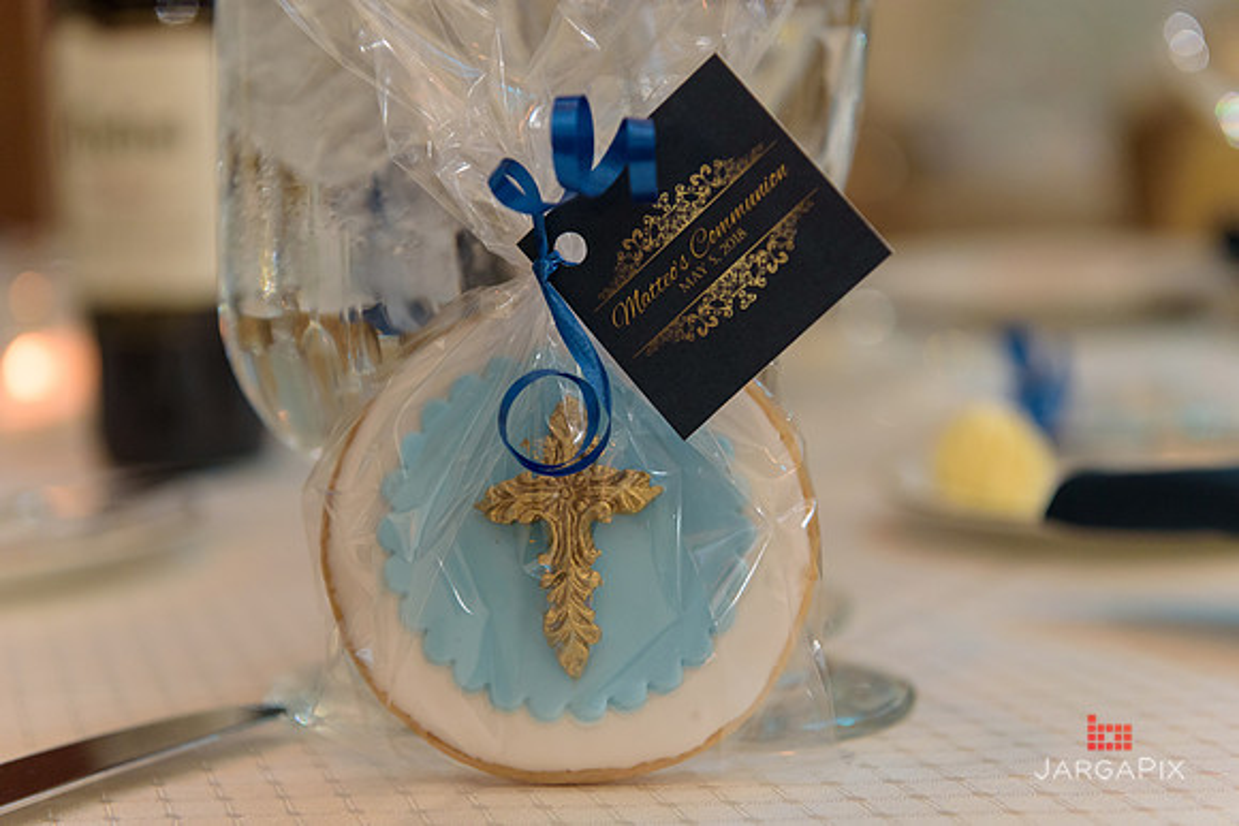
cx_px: 620
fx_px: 2134
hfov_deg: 32.4
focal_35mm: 62
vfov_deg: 21.9
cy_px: 413
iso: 1600
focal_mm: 62
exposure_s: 1/125
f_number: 3.2
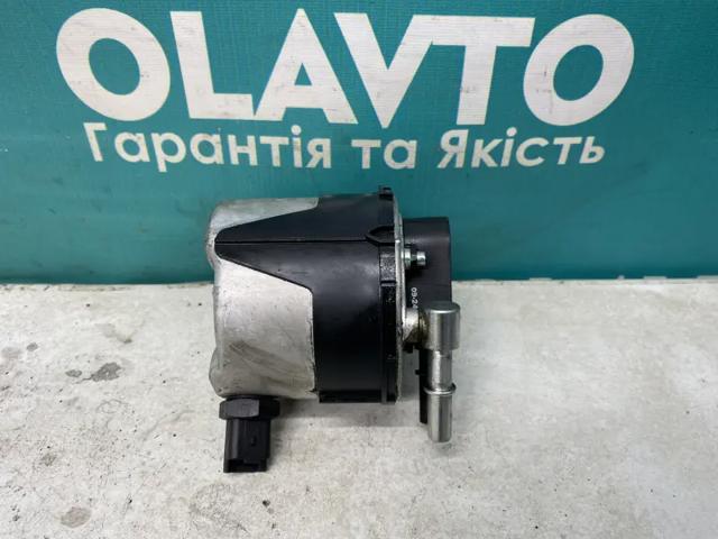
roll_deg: +0.2
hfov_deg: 67.3
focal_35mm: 26
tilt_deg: -40.4
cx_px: 359
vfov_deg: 53.1
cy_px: 270
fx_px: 539
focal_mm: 4.25
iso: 125
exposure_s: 1/100
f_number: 1.8
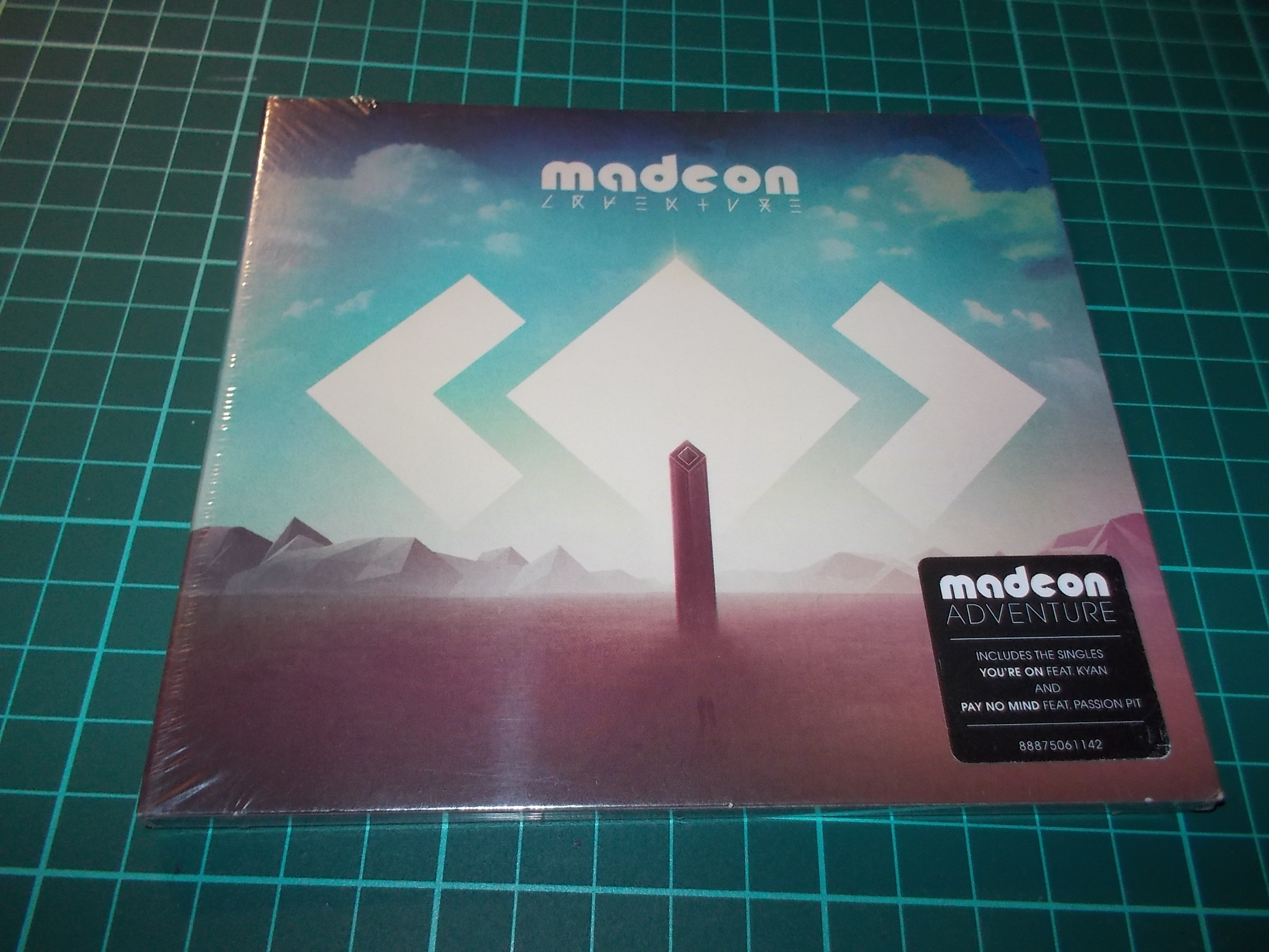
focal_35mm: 29
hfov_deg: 61.7
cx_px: 634
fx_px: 1063
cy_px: 476
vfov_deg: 48.2
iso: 200
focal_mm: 4.1
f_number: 3.3
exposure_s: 1/30
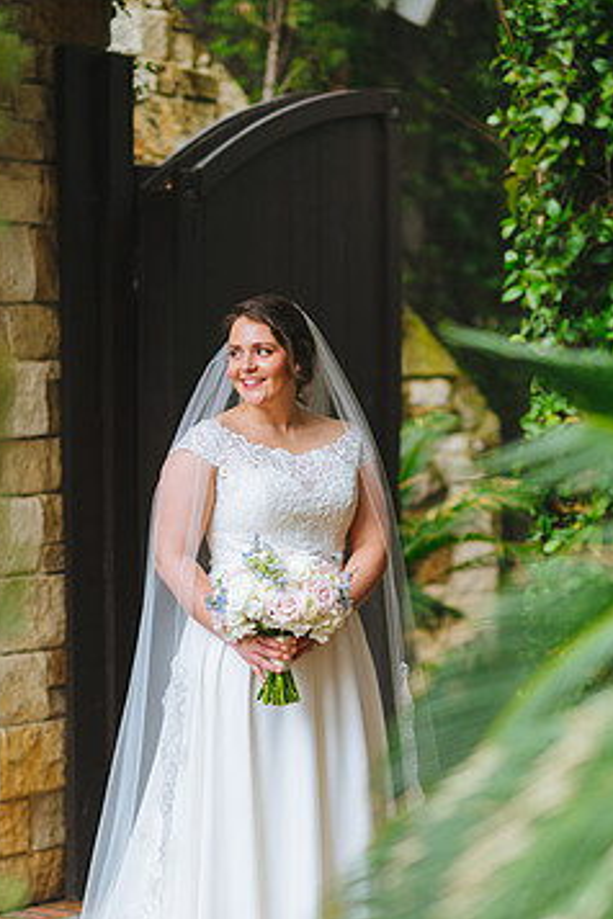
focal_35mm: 107
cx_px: 261
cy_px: 574
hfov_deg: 12.8
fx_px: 2733
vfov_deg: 19.1
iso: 100
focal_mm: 85
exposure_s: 1/500
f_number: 2
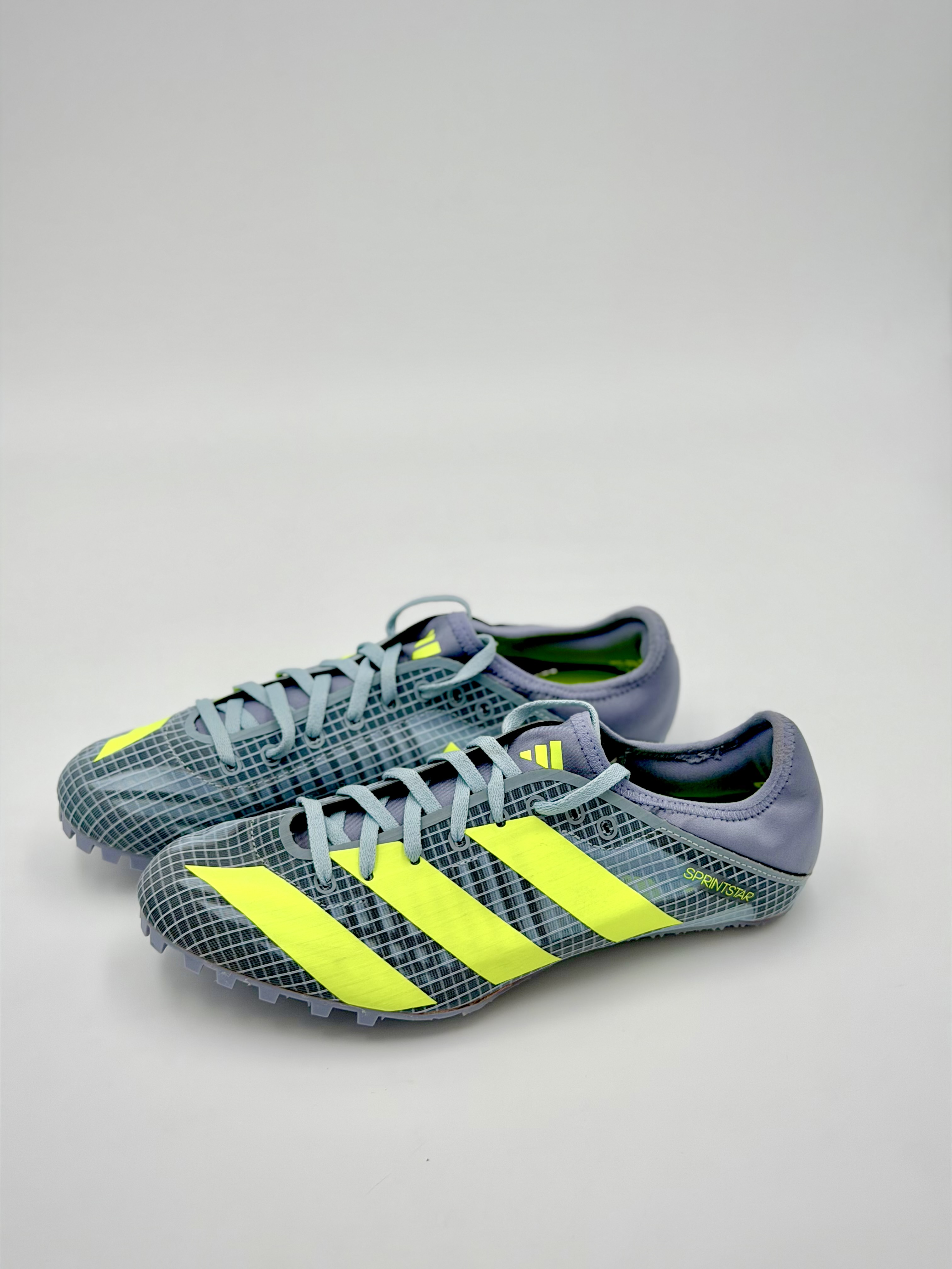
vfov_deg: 39.7
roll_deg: -3.0
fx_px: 1760
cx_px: 476
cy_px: 634
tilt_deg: -34.3
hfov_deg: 30.3
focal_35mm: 48
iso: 64
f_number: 1.78
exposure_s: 1/810
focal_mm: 6.76
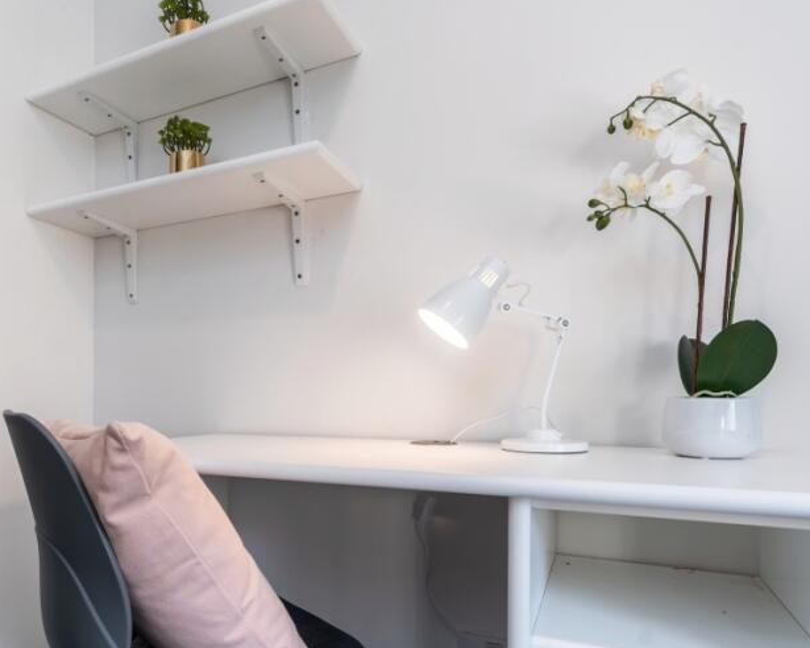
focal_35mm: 25
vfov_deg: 56.1
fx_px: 599
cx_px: 245
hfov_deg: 65.5
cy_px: 405
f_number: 7.1
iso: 320
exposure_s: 1/100
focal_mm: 16
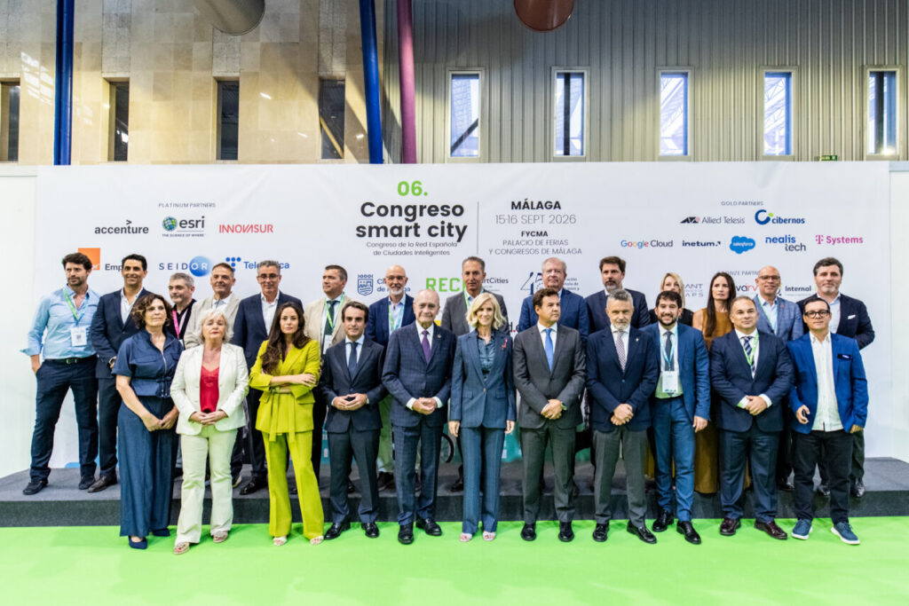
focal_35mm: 21
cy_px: 303
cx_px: 454
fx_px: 530
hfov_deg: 81.2
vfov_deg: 59.5
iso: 2200
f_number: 4
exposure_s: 1/250
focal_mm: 21
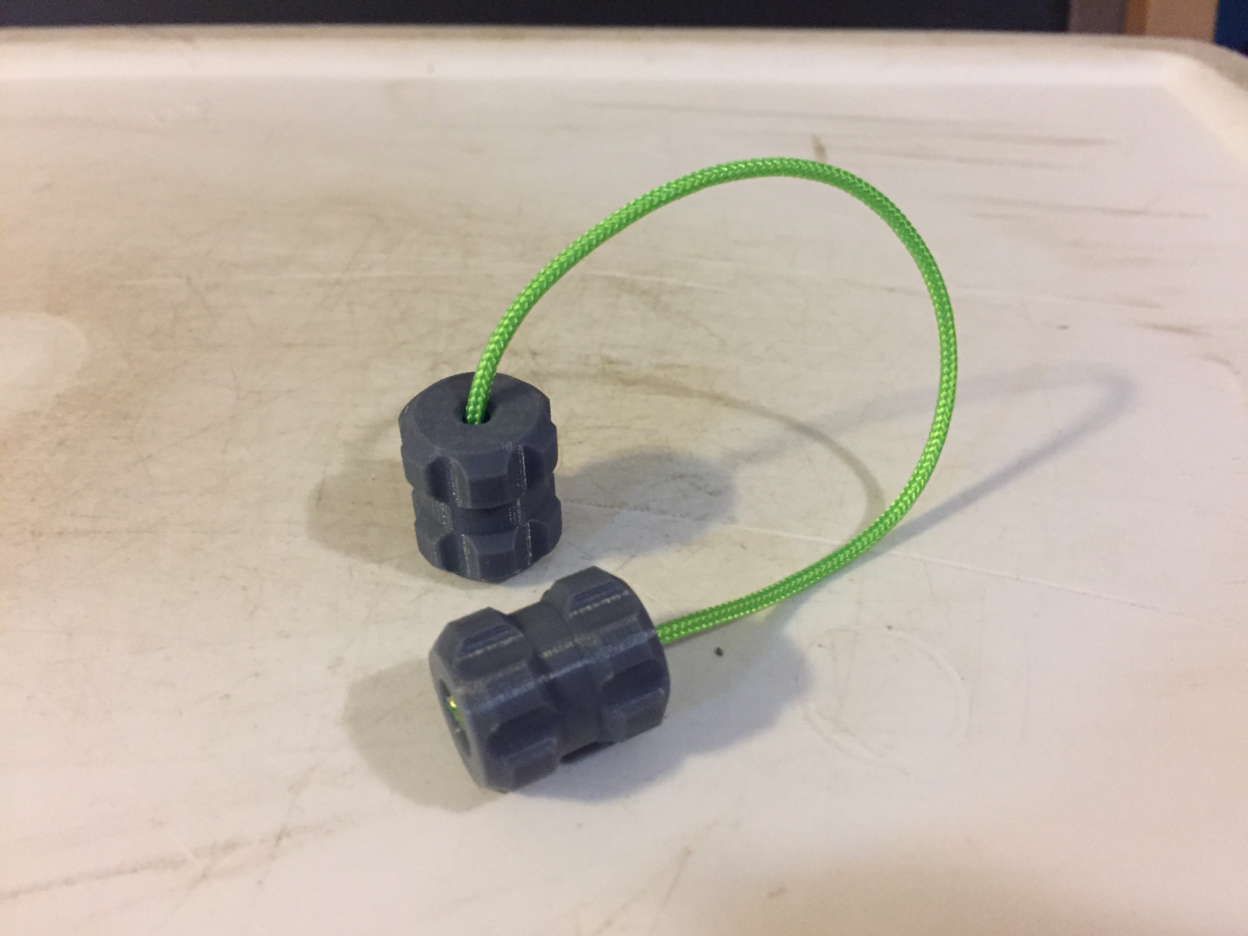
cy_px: 468
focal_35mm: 29
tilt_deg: -42.1
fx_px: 1046
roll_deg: -2.6
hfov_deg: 61.7
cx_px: 624
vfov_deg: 48.2
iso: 250
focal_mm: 4.15
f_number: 2.2
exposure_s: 1/15
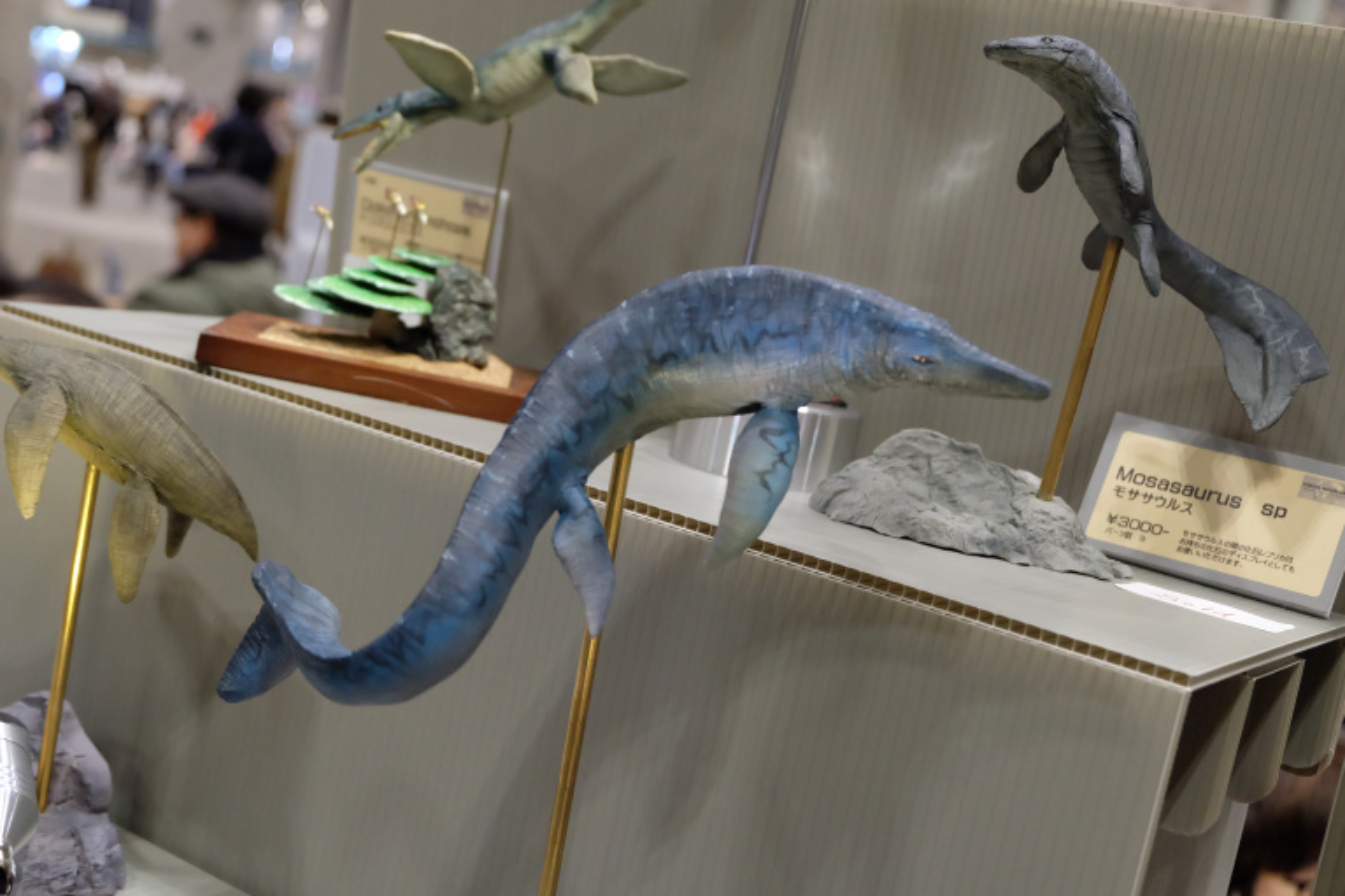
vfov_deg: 27.5
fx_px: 1830
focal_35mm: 49
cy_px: 436
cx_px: 656
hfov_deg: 40.3
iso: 3200
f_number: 4.7
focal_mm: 31
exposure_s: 1/70
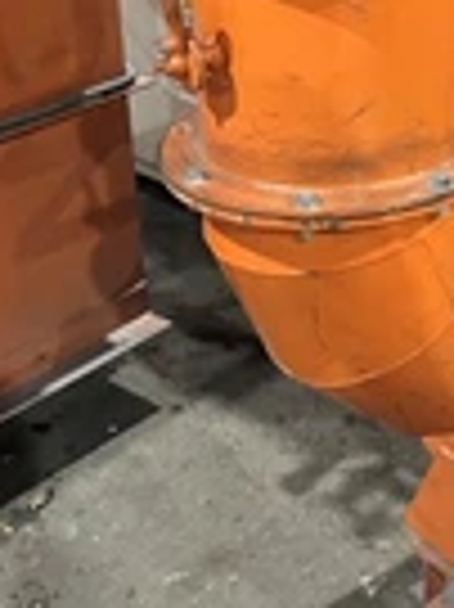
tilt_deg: -15.5
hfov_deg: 19.9
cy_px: 0
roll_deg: +2.1
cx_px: 485
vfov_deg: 26.0
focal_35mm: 71
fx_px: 1244
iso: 640
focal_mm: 6.86
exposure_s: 1/60
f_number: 1.78
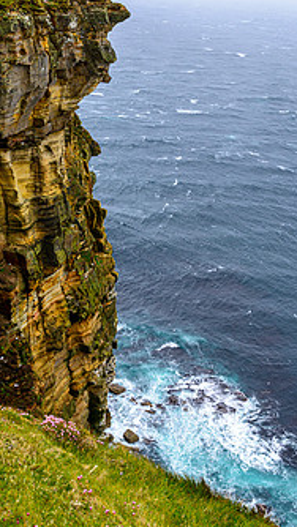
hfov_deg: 24.8
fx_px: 672
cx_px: 96
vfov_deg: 42.8
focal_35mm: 48
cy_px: 224
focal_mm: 34
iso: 250
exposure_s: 1/80
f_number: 8
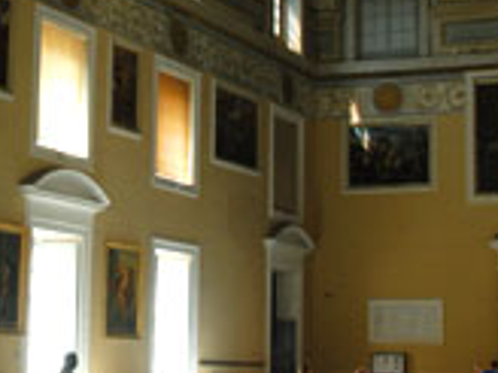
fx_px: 1410
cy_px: 73
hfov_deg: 19.9
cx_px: 129
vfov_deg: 15.0
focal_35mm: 98
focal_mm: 18
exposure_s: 1/30
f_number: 5
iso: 320
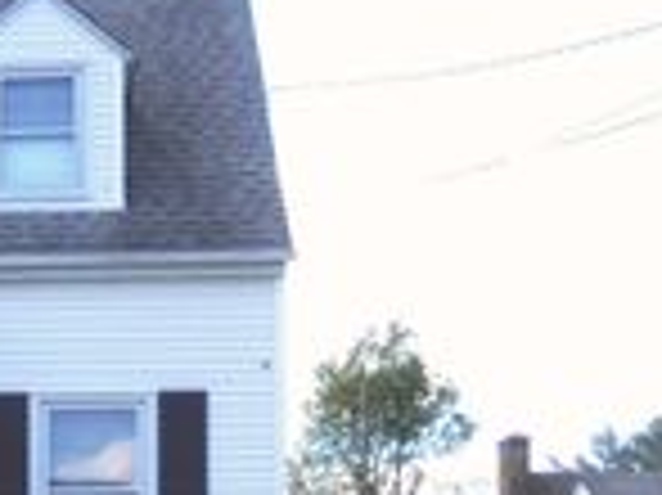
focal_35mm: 102
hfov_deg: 17.7
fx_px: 1949
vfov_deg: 14.1
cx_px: -257
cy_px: 565
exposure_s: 1/800
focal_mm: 5.5
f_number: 3.3
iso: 80
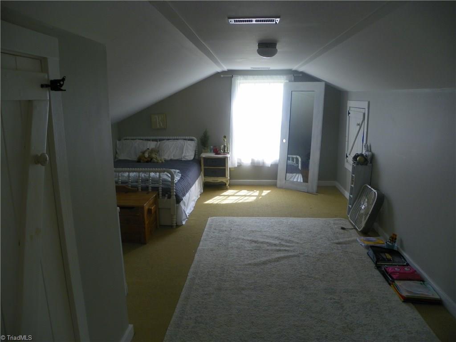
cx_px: 228
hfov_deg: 67.3
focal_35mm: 26
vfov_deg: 53.1
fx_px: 343
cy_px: 171
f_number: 2.8
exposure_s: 1/100
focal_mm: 4.6
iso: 64
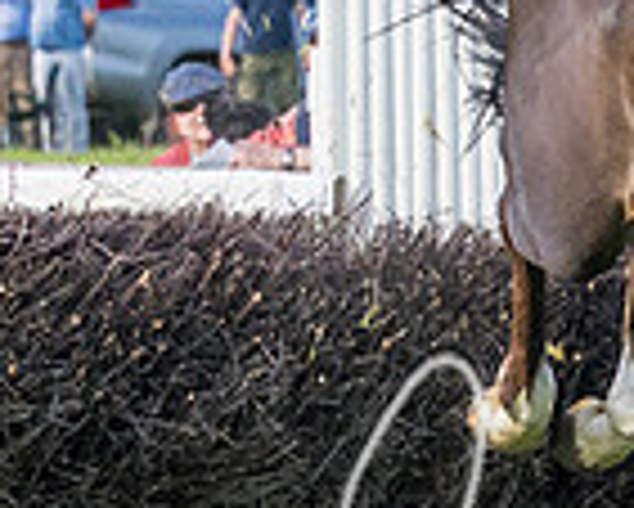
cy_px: 313
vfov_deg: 2.4
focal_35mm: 637
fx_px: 11961
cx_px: 1216
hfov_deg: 3.0
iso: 800
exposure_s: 1/3200
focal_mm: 70
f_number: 4
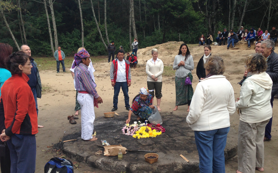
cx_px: 143
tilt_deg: -11.7
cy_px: 106
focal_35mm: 36
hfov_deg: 54.0
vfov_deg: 35.2
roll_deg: -0.6
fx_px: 273
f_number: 2.4
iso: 50
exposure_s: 1/653
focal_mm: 4.12
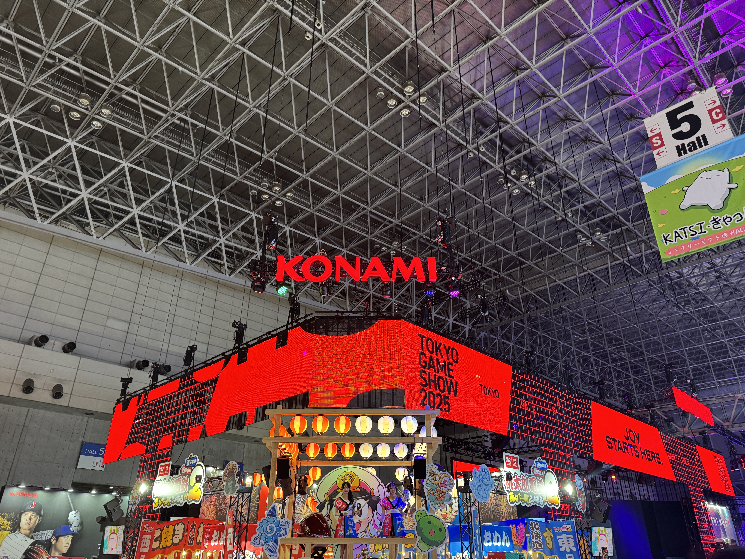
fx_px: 517
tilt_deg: +27.7
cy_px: 280
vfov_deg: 56.8
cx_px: 372
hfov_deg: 71.6
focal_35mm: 24
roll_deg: -0.6
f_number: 1.78
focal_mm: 6.76
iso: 250
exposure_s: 1/50
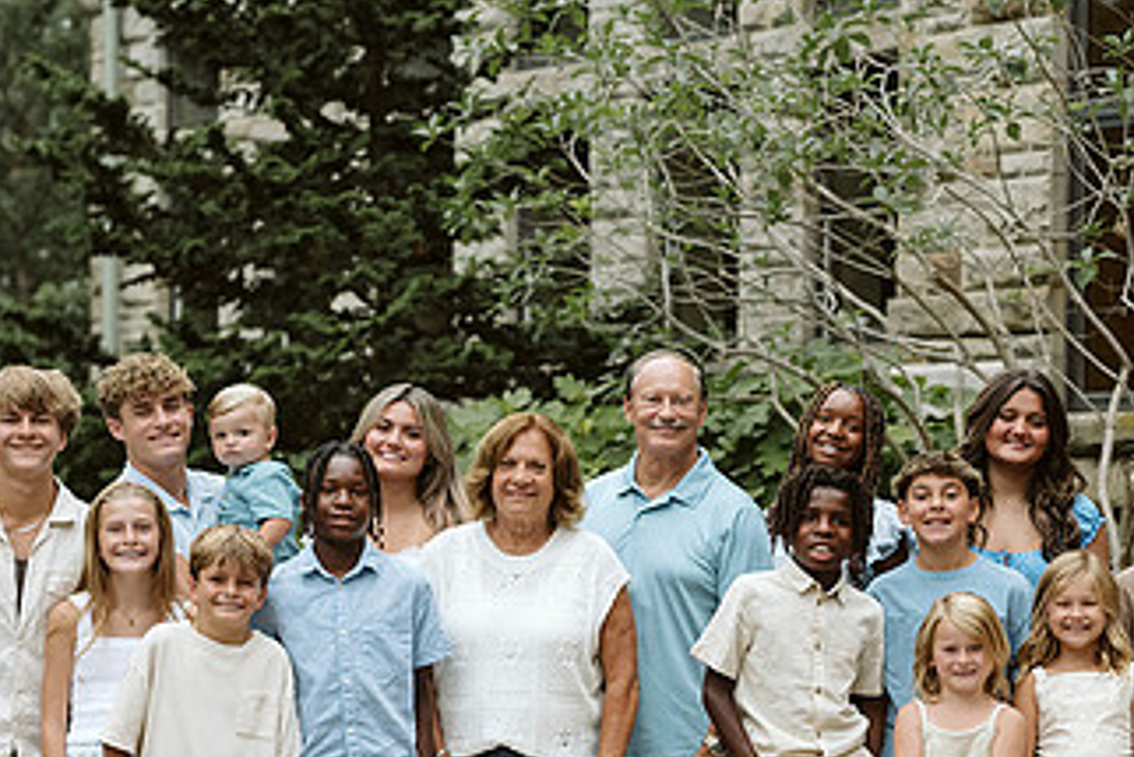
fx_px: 3120
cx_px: 766
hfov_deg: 20.5
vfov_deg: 13.8
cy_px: 555
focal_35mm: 99
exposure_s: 1/400
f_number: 2.8
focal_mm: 50
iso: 1000
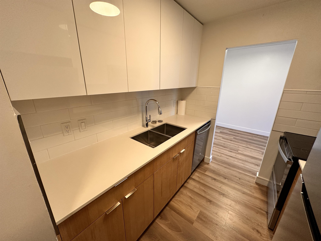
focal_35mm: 14
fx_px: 130
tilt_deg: -17.6
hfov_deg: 102.1
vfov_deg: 85.7
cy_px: 120
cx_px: 160
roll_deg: -0.1
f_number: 2.2
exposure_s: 1/120
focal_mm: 2.22
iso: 200
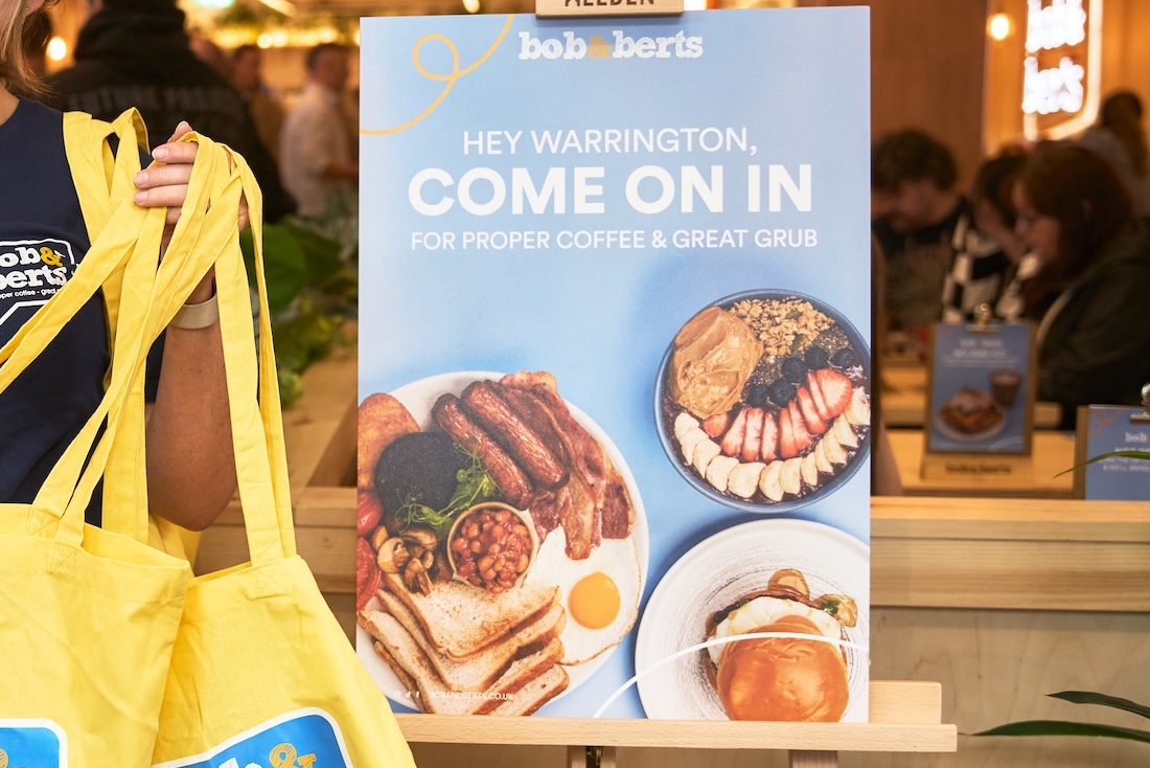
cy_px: 444
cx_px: 217
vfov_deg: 22.5
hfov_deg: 32.3
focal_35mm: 60
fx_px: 1923
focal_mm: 33.1
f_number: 2.8
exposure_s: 1/160
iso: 800
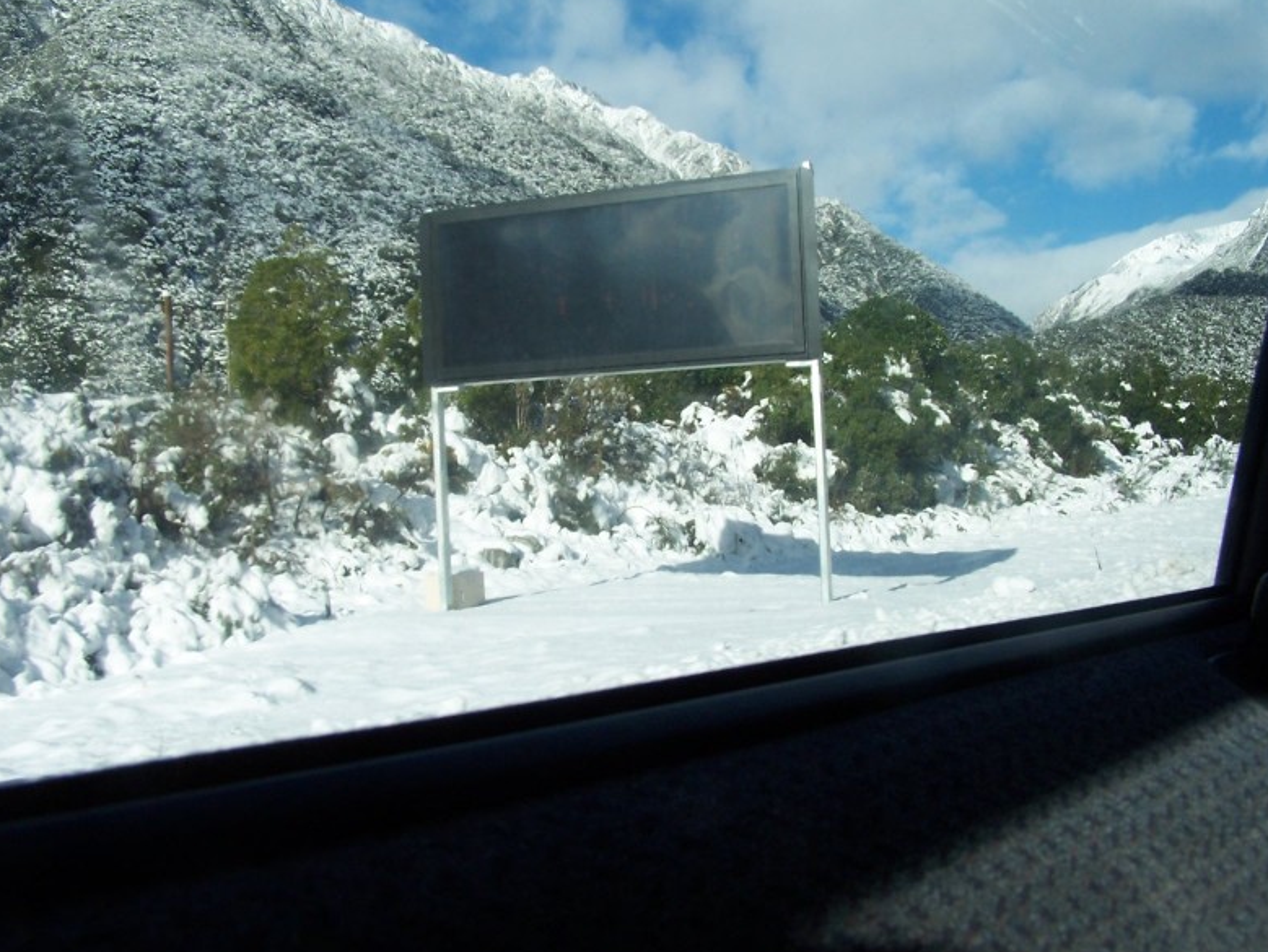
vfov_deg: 36.8
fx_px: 1429
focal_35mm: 39
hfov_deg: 47.8
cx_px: 635
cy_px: 475
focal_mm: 6.3
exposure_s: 1/500
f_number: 5.6
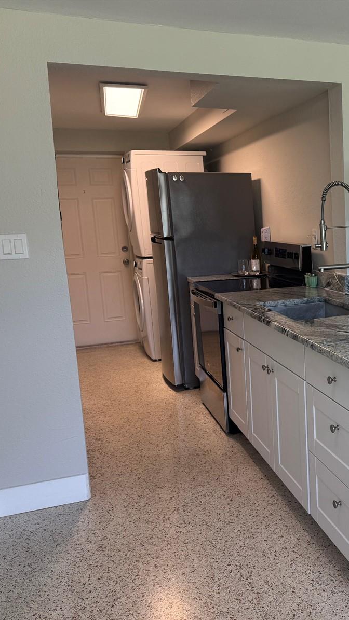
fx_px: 576
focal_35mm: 35
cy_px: 309
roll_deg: +1.7
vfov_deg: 56.6
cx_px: 353
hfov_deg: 31.1
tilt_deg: -10.6
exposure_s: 1/120
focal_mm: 6.76
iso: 80
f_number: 1.78
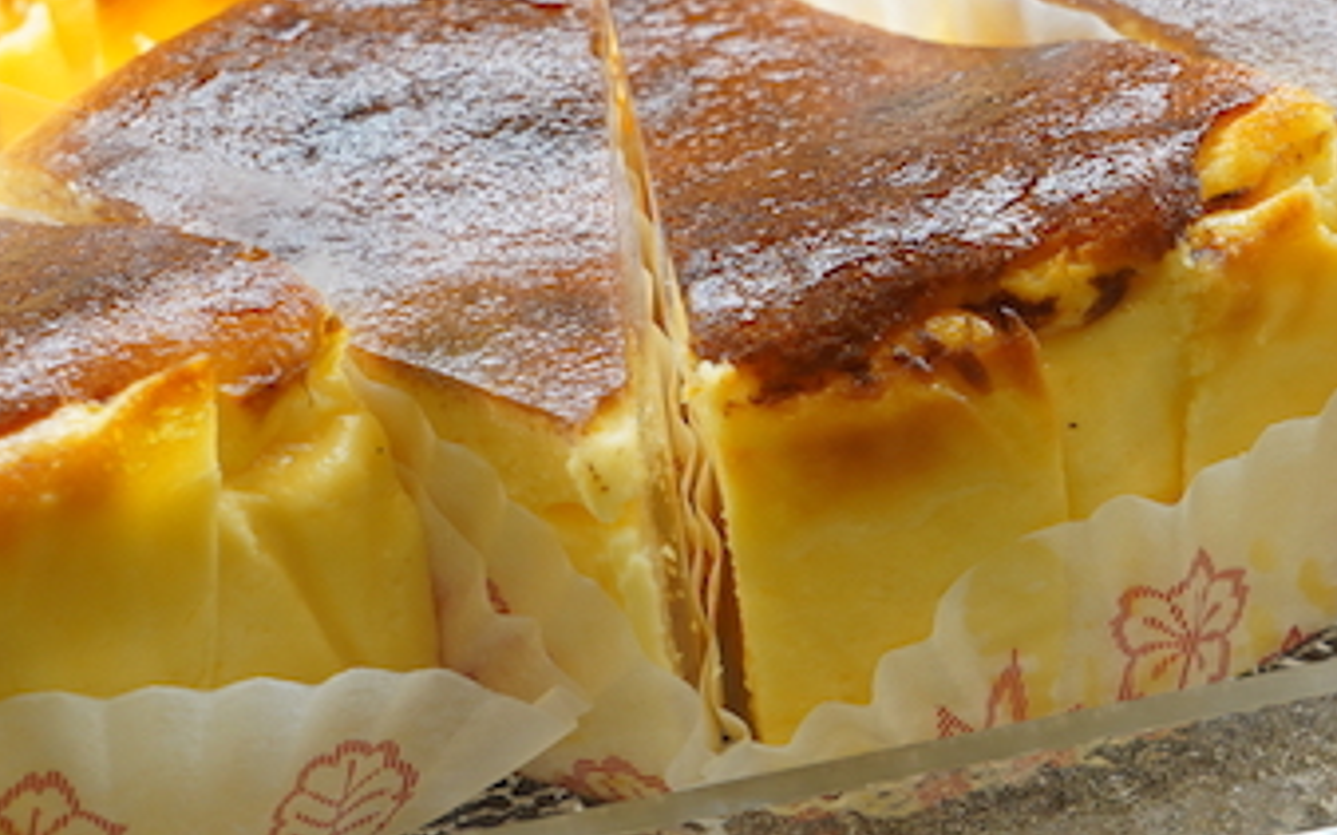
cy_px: 204
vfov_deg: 8.3
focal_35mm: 157
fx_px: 5719
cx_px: 1021
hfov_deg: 13.3
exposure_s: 1/60
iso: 160
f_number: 5.6
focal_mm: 52
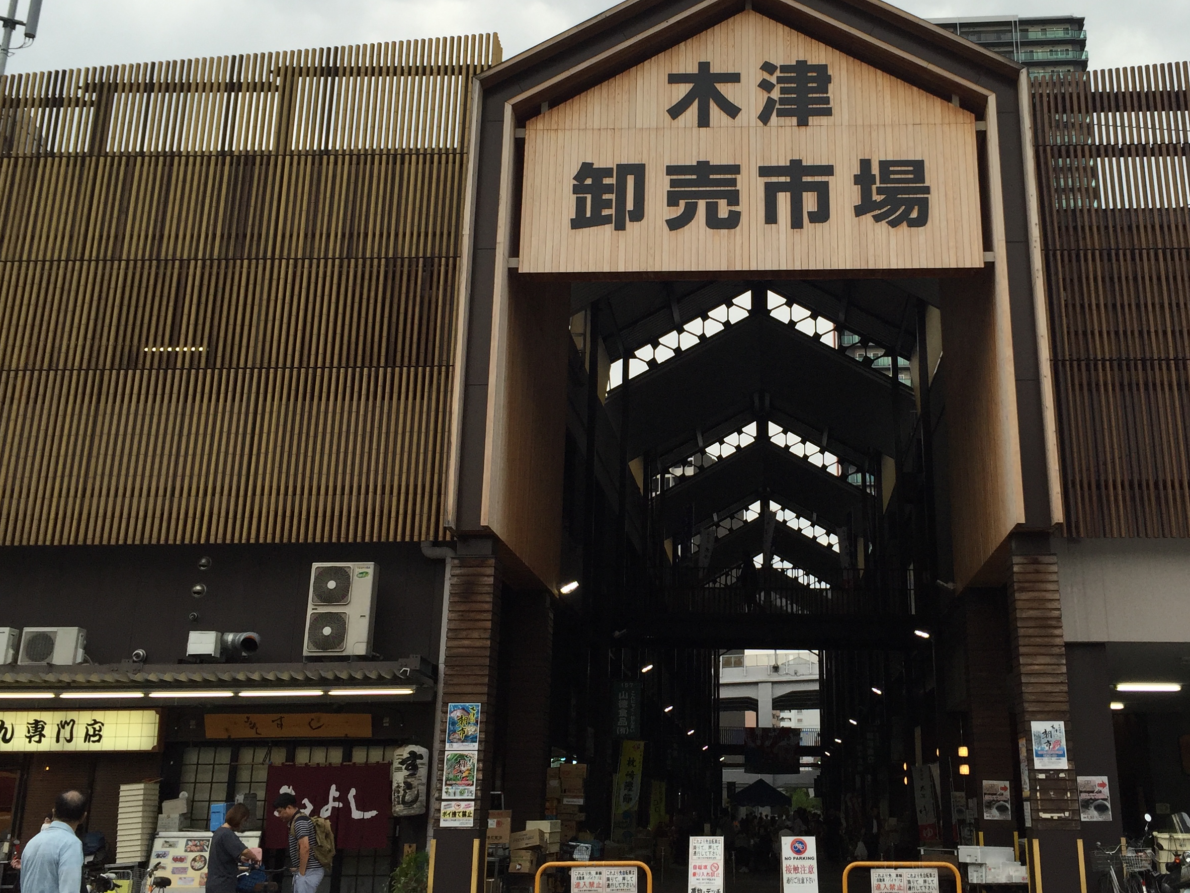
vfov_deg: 35.8
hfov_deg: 46.4
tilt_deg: +17.6
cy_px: 346
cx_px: 734
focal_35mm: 40
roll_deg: -1.3
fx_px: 1375
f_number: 2.2
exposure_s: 1/408
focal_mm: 4.15
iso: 32
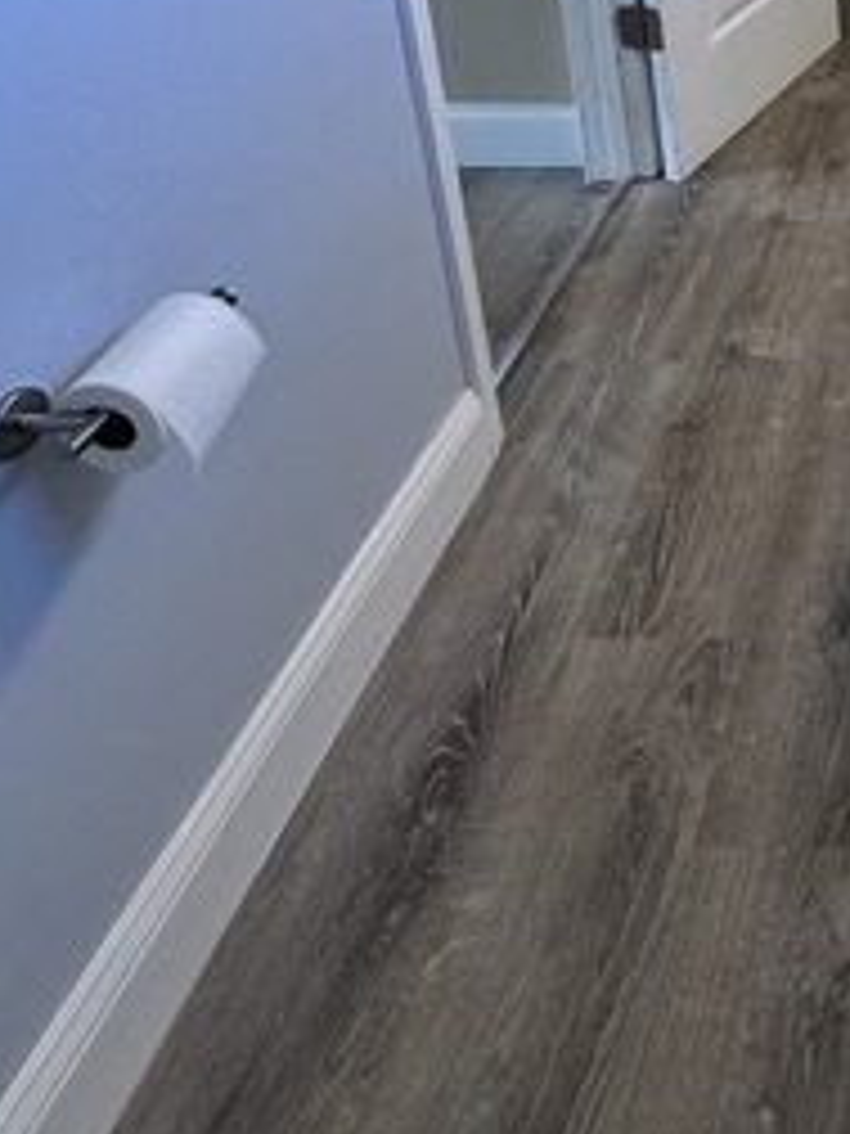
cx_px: 1048
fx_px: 1211
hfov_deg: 31.6
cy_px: -223
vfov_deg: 37.8
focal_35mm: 37
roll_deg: -0.1
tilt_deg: -15.2
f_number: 2.2
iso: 100
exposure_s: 1/120
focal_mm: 2.22
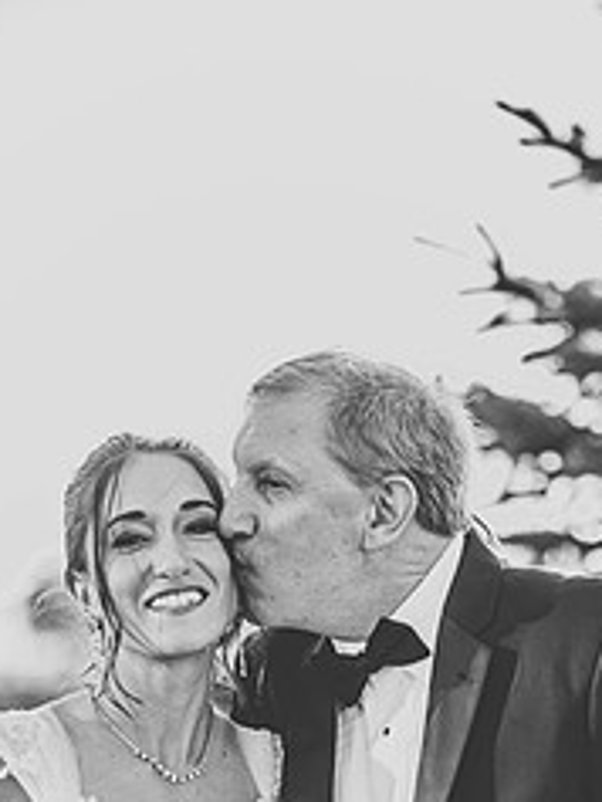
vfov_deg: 8.6
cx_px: 294
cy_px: 755
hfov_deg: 6.5
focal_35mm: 228
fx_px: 5282
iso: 800
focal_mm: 125
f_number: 2.8
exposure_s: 1/2500
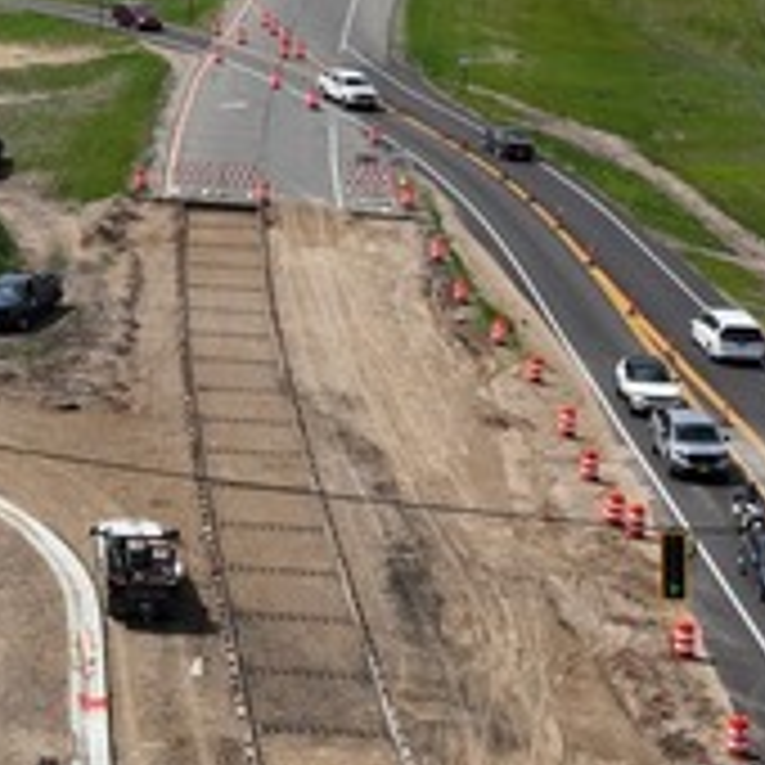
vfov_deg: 24.2
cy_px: 637
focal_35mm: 70
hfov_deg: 20.5
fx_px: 1750
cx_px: -432
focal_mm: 12.29
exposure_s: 1/4000
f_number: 2.8
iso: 110
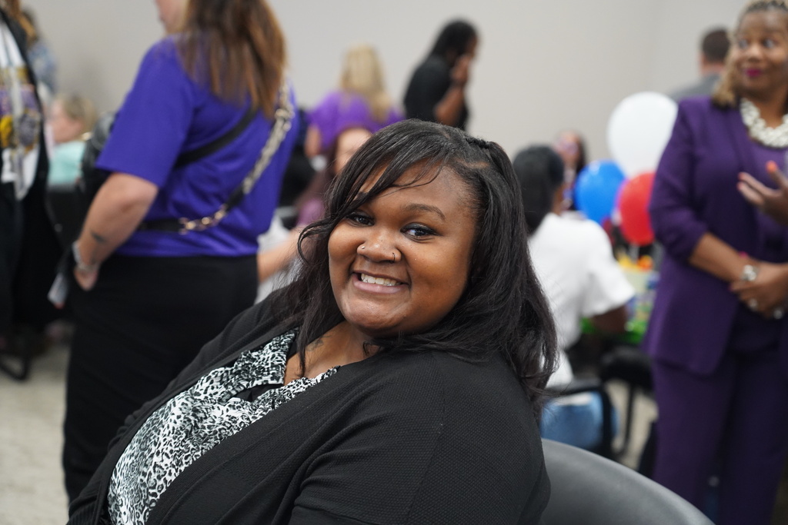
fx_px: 1532
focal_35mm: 70
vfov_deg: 19.5
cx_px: 394
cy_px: 262
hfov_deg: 28.8
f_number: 4
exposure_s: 1/160
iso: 4000
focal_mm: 70
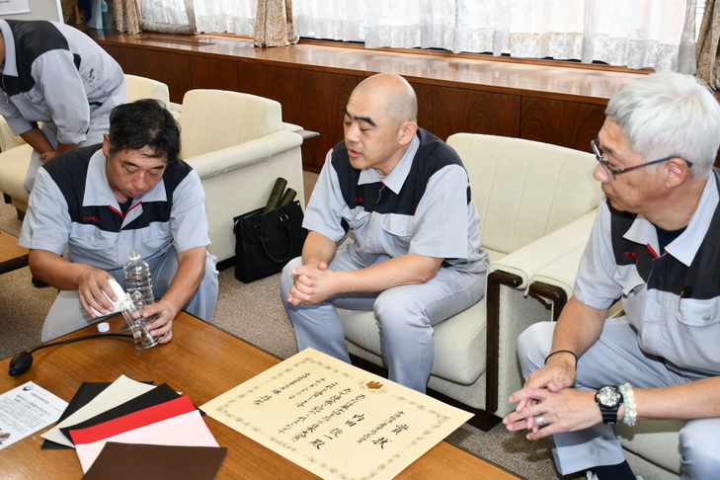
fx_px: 780
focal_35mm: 39
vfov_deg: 34.2
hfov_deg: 49.6
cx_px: 360
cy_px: 240
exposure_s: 1/60
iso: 360
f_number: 4
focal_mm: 26
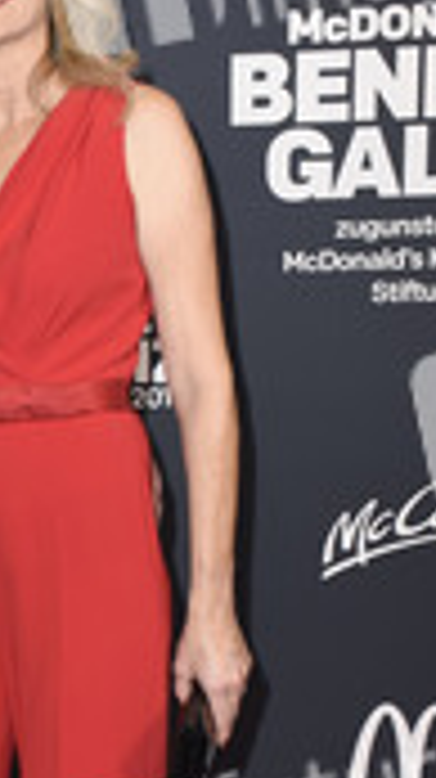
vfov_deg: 24.1
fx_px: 1792
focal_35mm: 87
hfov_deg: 13.4
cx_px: -126
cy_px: 625
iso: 640
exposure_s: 1/160
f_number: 6.3
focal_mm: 24
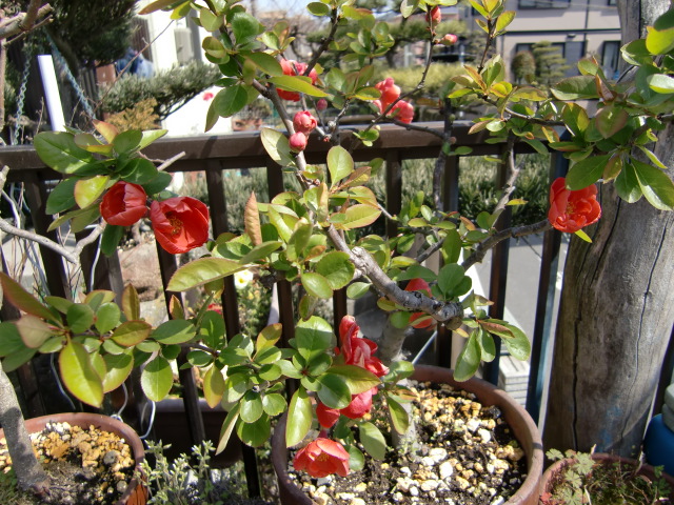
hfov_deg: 63.4
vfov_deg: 49.7
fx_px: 545
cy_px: 252
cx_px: 337
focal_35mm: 28
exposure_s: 1/640
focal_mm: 4.9
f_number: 2.6
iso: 64
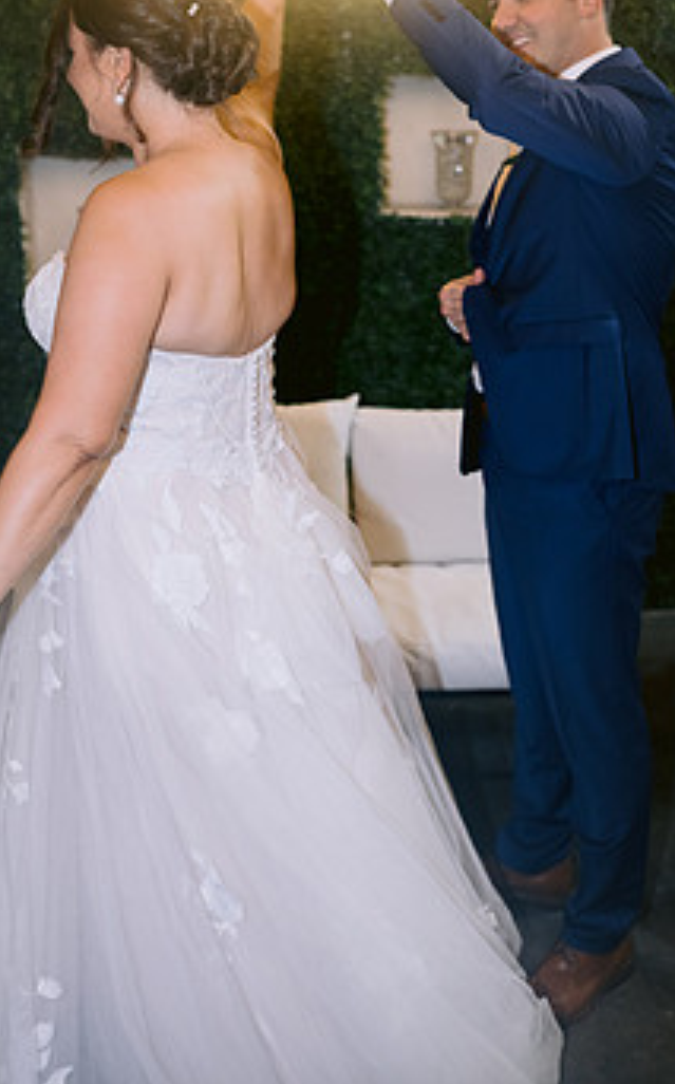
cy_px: 406
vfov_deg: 42.4
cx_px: 320
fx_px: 1387
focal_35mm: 47
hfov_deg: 27.4
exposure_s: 1/125
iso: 800
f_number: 2.2
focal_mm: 35
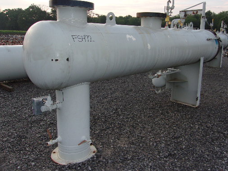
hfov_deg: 53.7
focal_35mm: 34
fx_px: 224
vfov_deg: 41.7
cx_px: 133
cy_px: 75
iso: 80
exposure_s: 1/170
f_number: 3
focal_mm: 4.9
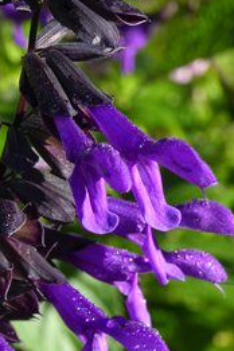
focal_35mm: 183
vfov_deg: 11.2
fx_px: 1784
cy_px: 198
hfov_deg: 7.5
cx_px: 104
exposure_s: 1/80
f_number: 5.1
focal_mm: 20.6
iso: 80
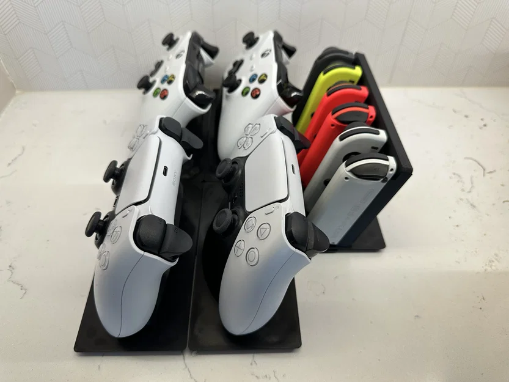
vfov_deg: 56.8
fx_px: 353
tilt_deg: -48.2
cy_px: 191
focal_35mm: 24
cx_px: 254
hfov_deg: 71.6
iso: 160
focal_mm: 6.86
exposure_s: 1/106
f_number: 1.78
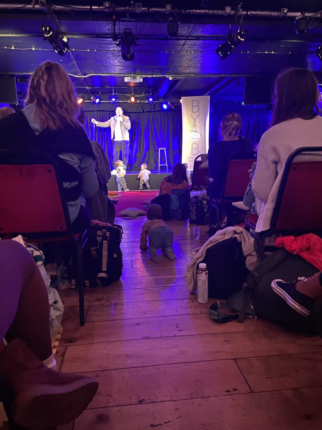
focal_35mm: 26
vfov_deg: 67.3
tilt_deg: -10.6
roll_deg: +0.8
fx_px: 323
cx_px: 161
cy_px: 215
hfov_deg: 53.1
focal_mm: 4.25
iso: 500
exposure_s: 1/10
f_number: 1.8
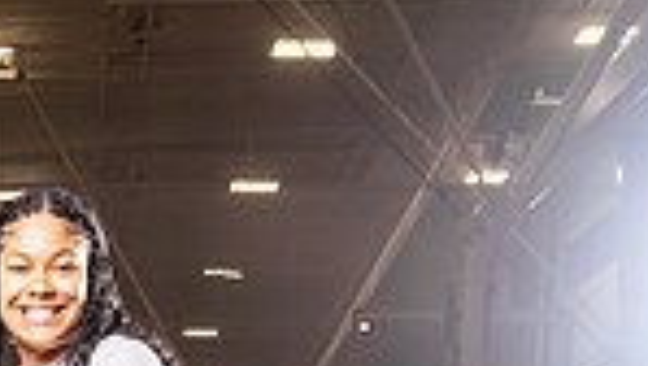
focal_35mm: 82
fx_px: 1410
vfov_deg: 12.1
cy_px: 854
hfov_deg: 25.0
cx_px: 43
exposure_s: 1/125
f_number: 6.3
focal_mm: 26
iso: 100
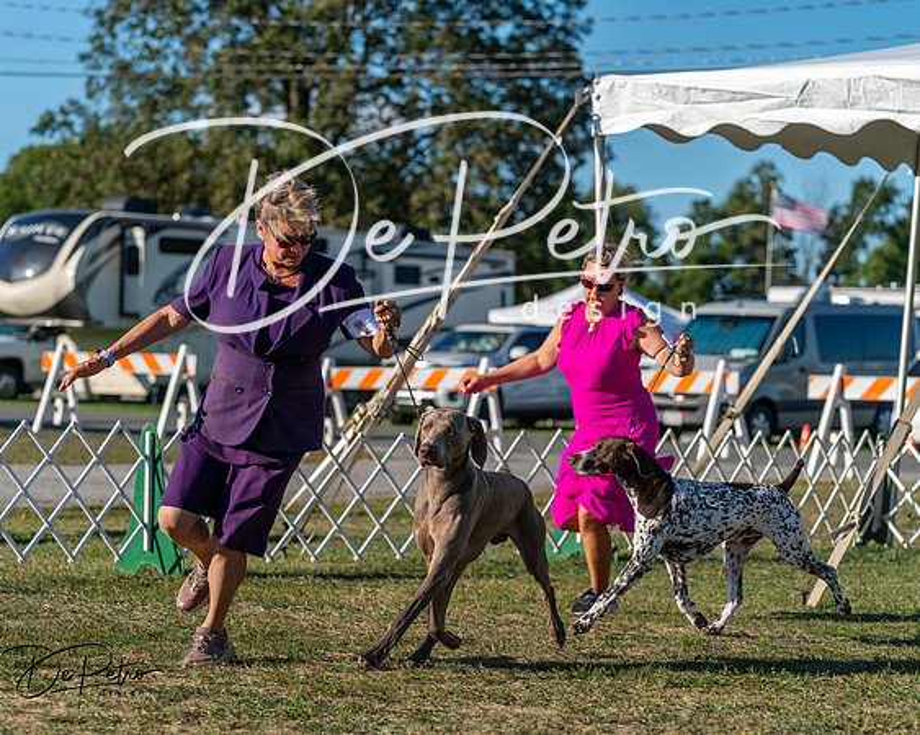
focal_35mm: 127
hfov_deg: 15.1
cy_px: 368
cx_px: 460
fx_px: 3464
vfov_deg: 12.1
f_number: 4.5
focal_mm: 113
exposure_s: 1/1250
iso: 125
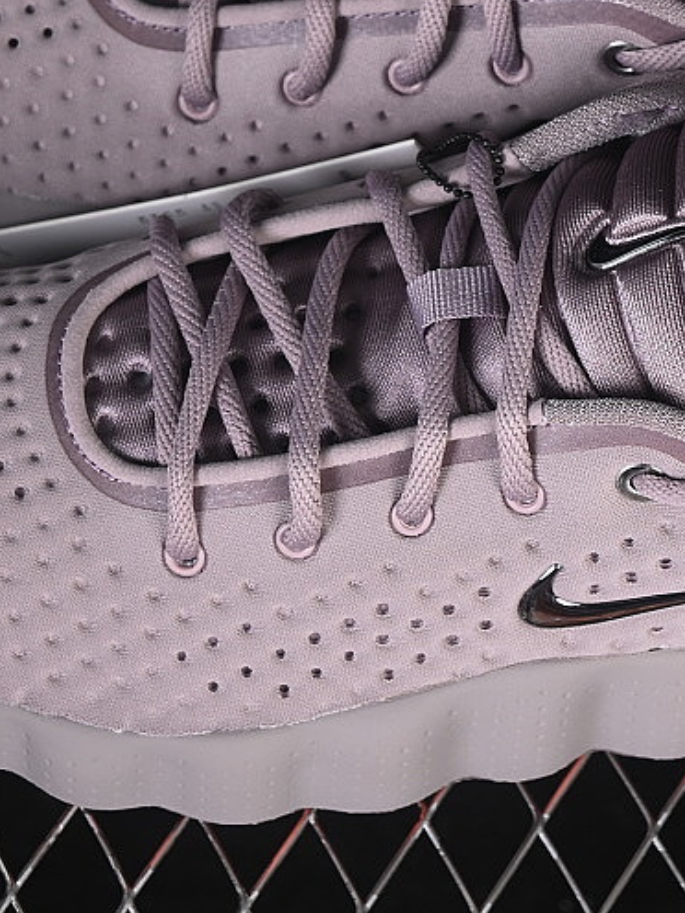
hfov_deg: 9.4
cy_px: 254
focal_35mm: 157
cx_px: 484
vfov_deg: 12.6
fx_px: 4142
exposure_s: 1/80
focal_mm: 50
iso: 160
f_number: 7.1
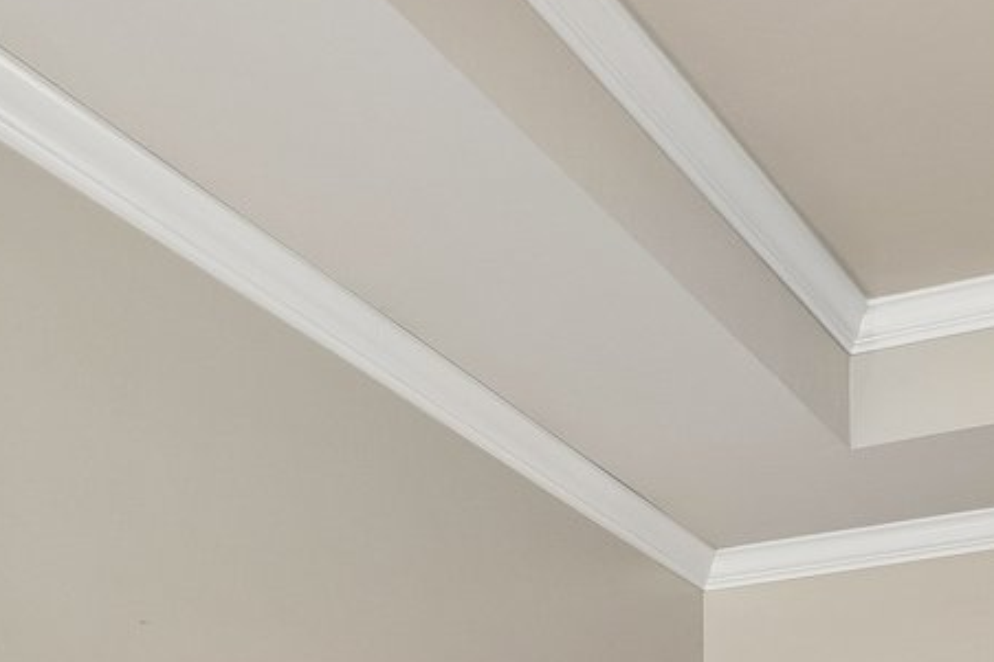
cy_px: 1187
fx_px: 1877
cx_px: 567
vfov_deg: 16.7
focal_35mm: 68
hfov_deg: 29.6
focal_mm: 10
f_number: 6.3
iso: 200
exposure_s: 1/40
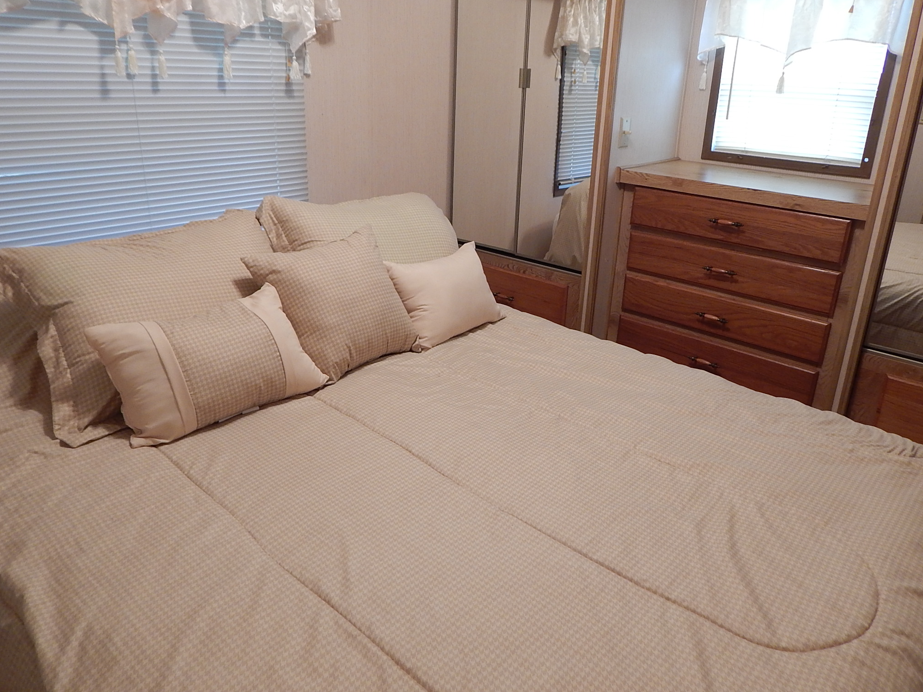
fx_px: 693
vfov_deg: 52.9
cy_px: 304
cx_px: 454
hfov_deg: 67.3
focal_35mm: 26
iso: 180
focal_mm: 4
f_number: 3
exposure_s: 1/30
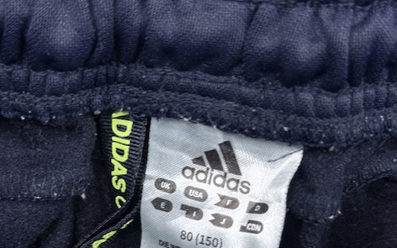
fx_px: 747
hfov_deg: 29.8
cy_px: 190
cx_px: 200
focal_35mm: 69
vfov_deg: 18.7
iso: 64
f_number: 1.78
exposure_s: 1/100
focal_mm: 6.76
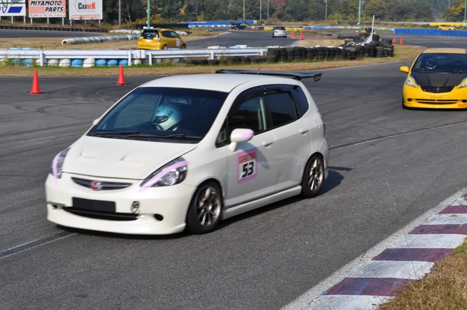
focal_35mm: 87
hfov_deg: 23.5
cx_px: 243
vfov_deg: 15.7
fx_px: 1121
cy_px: 157
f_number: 10
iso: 200
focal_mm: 55
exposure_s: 1/400
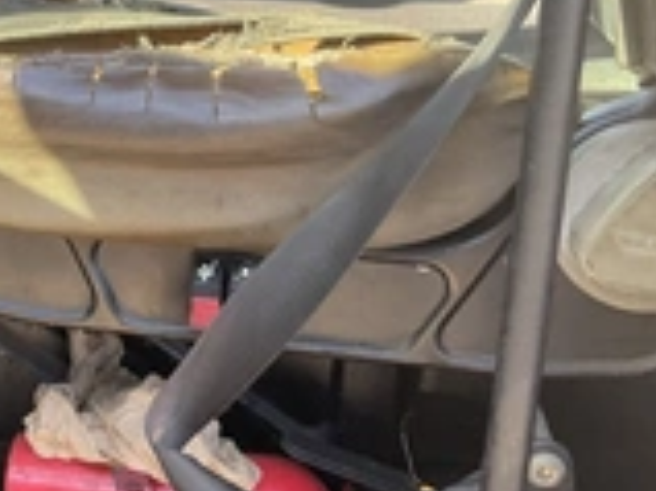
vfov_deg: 20.0
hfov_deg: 24.7
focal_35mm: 73
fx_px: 1382
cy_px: 128
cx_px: -87
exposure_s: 1/122
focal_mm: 3
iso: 40
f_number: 1.8
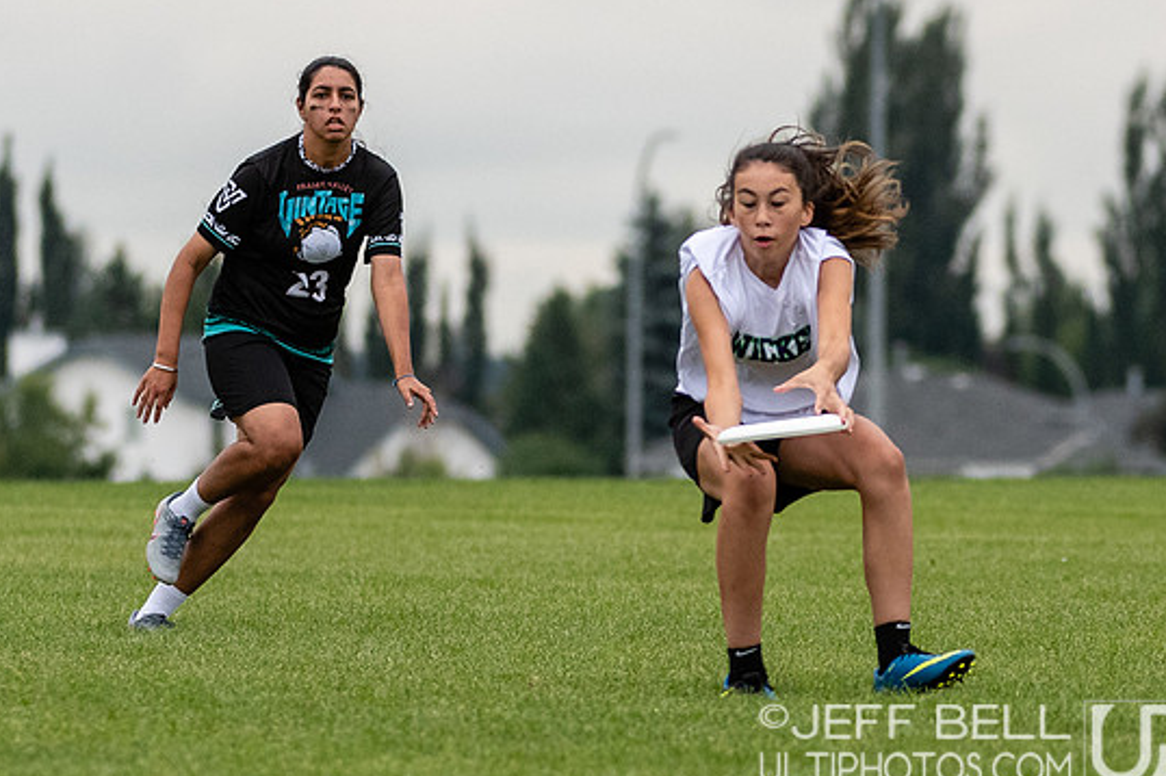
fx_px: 23046
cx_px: 706
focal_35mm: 712
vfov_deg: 1.9
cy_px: 242
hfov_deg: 2.9
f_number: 4
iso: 1000
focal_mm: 200
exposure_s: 1/2500
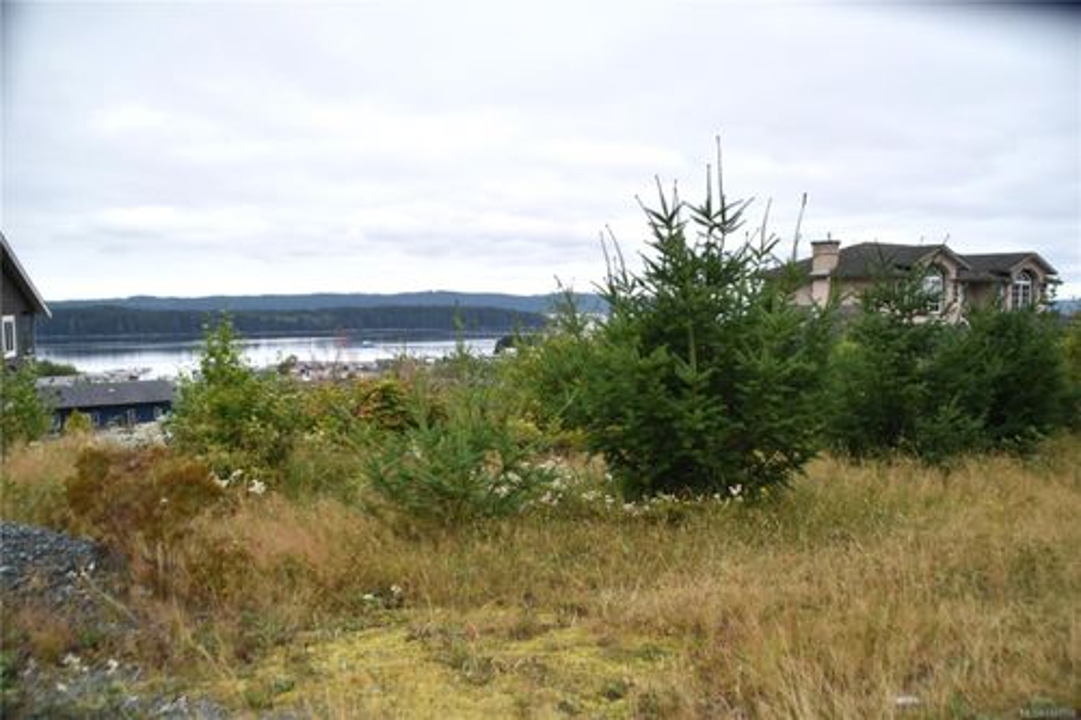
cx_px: 540
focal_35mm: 93
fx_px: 2792
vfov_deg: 14.7
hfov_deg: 21.9
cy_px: 360
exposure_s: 1/1000
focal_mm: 62
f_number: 8
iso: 200
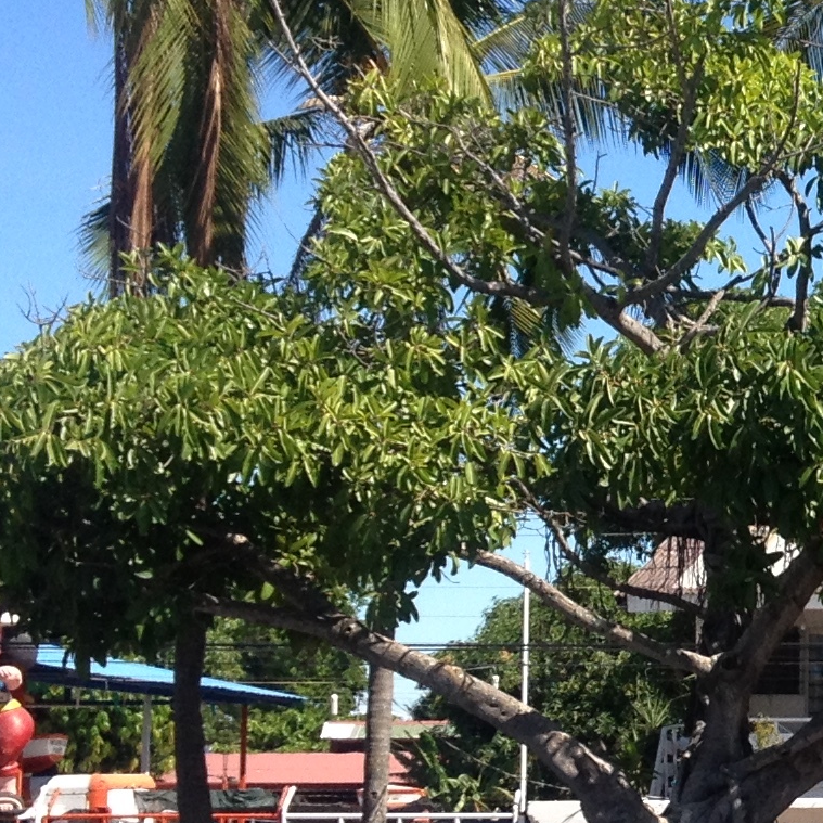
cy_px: 421
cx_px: 1291
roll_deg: +0.4
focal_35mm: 133
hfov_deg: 12.4
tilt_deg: +2.8
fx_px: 3577
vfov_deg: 13.1
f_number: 2.4
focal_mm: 4.28
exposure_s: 1/1104
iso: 50
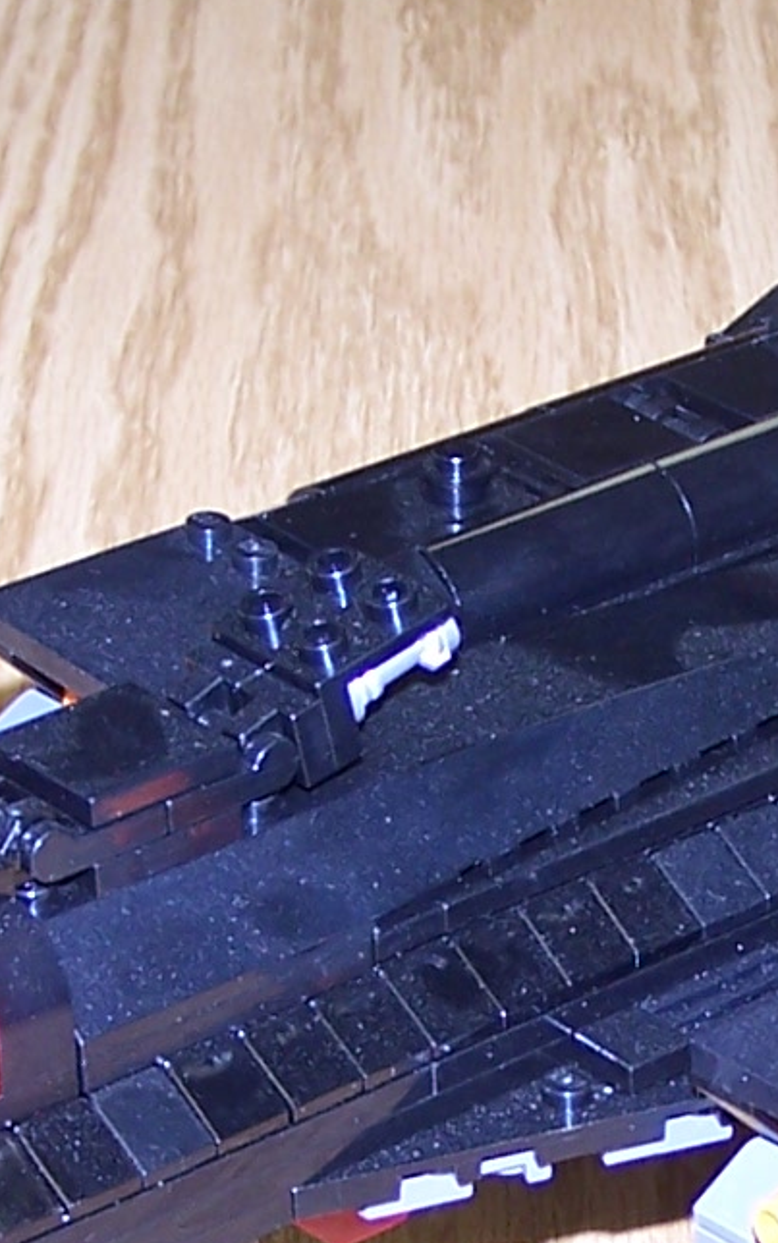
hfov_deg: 9.1
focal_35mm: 144
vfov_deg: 14.5
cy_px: 932
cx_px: 753
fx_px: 4881
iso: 80
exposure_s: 1/60
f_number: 2.8
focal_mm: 6.3
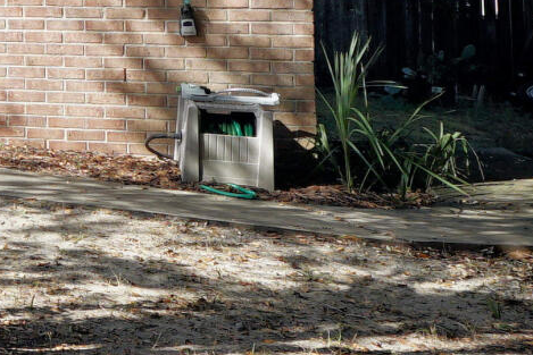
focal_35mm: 96
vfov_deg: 13.6
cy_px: -142
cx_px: -455
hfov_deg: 17.1
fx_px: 1422
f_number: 6.3
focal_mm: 10
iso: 100
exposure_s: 1/160
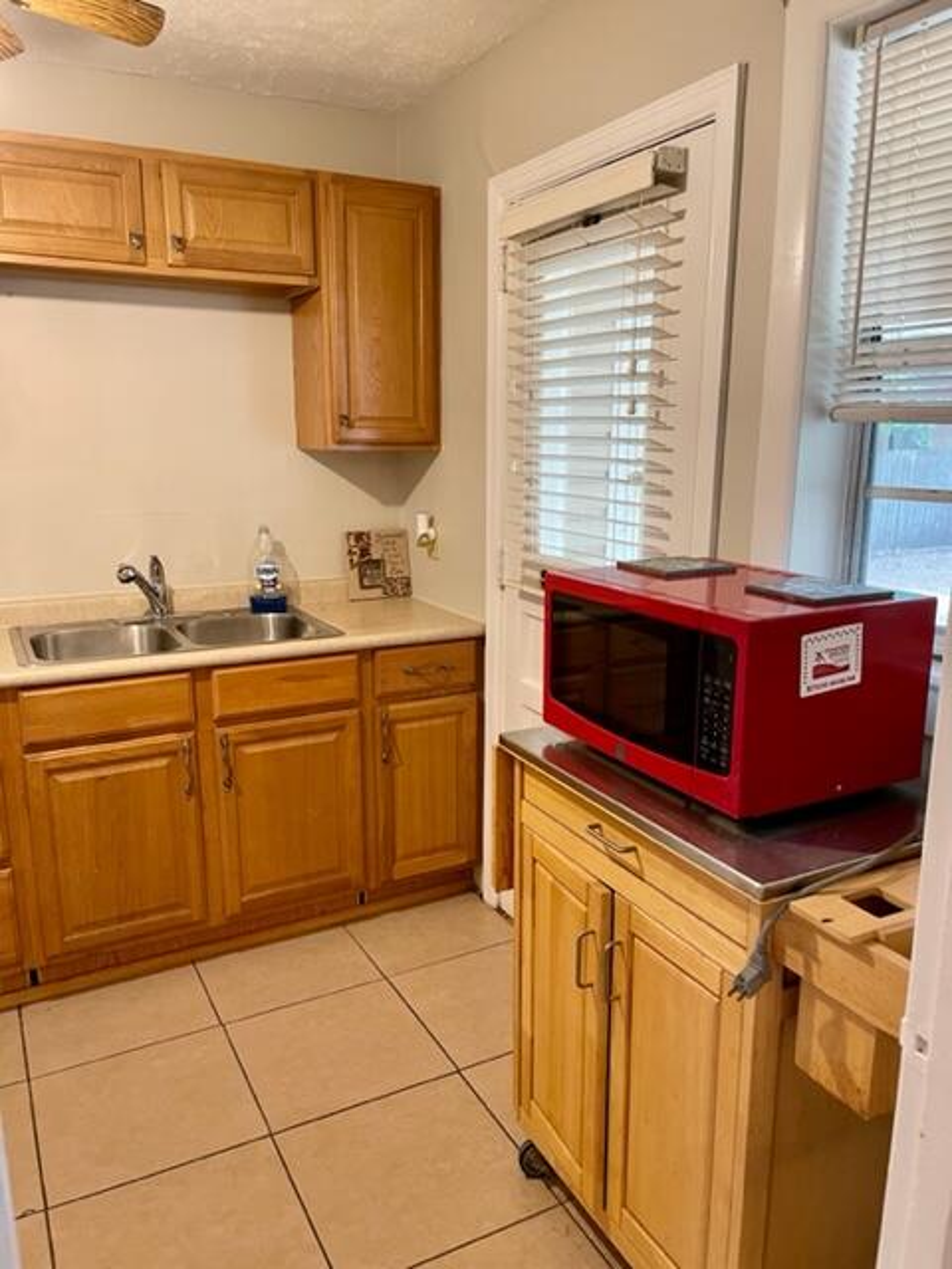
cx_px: 476
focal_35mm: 26
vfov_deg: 67.3
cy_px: 634
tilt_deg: -11.9
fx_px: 953
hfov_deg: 53.1
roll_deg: -0.4
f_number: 1.6
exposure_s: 1/60
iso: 200
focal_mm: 4.2
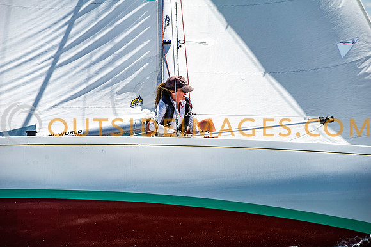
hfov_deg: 11.1
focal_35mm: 185
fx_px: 1905
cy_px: 124
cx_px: 186
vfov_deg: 7.4
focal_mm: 185
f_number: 5.6
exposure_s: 1/2000
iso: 320
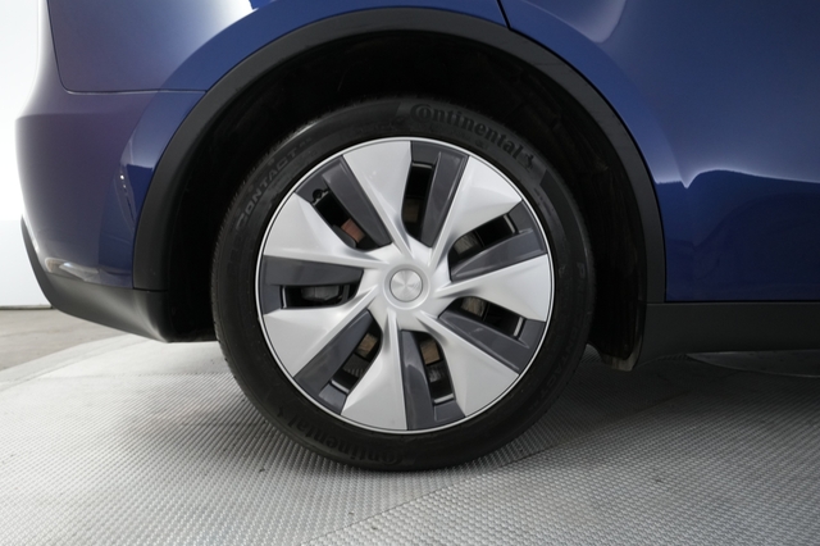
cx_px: 410
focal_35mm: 24
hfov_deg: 73.8
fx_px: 546
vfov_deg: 53.1
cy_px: 273
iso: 2000
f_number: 6.3
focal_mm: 24
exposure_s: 1/30
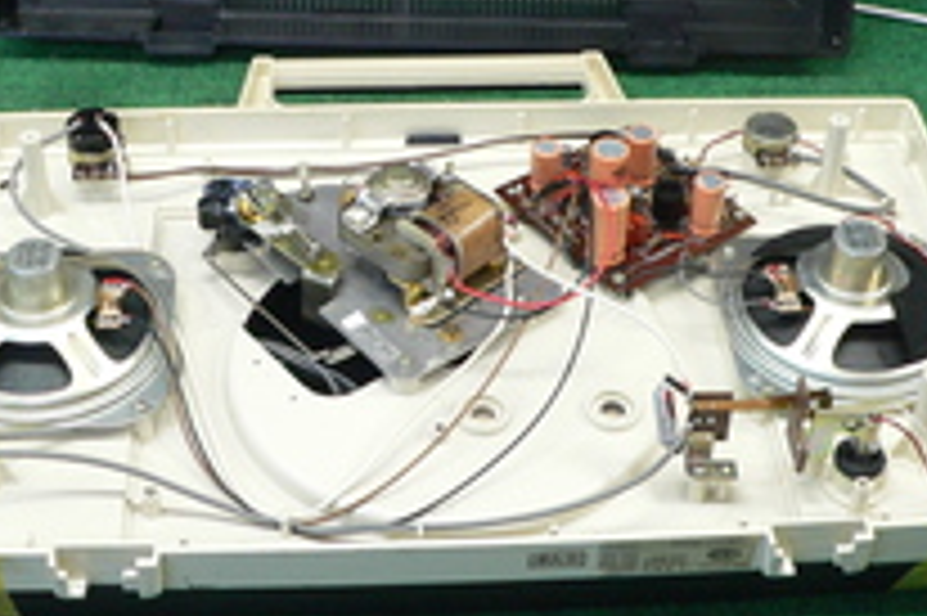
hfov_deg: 29.3
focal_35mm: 69
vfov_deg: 19.3
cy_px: 47
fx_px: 1775
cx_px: 454
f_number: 2.8
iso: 200
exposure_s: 1/20
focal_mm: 6
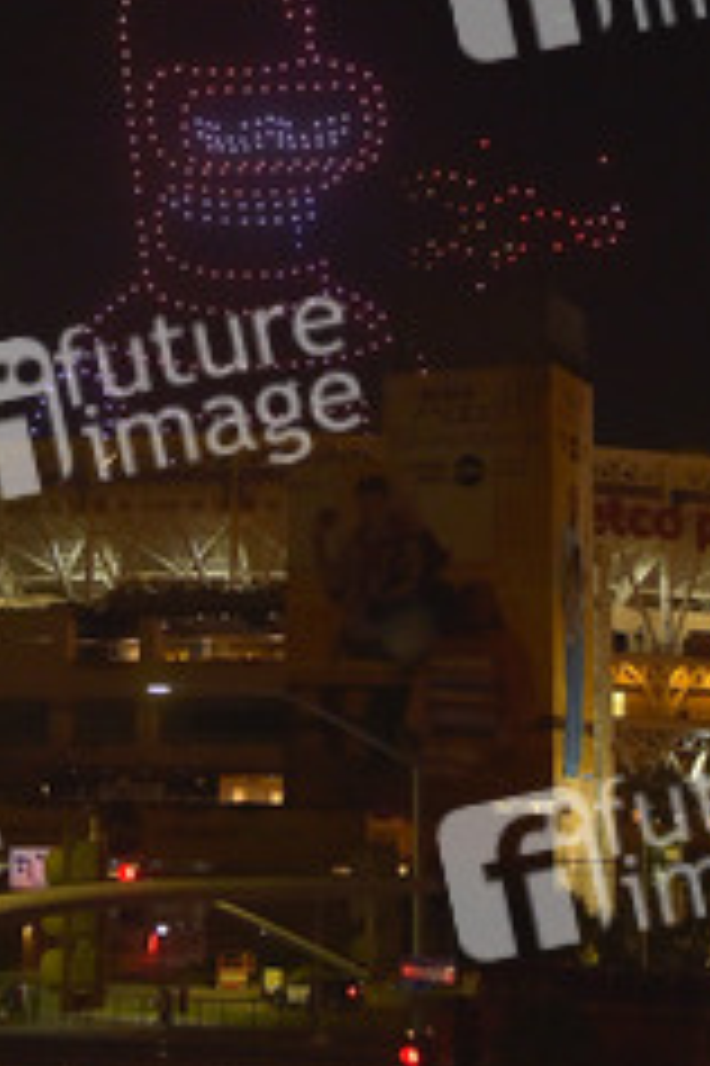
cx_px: 263
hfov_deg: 25.0
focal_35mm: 54
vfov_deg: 36.8
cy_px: 630
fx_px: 1597
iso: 2500
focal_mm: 32
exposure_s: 1/250
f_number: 2.8
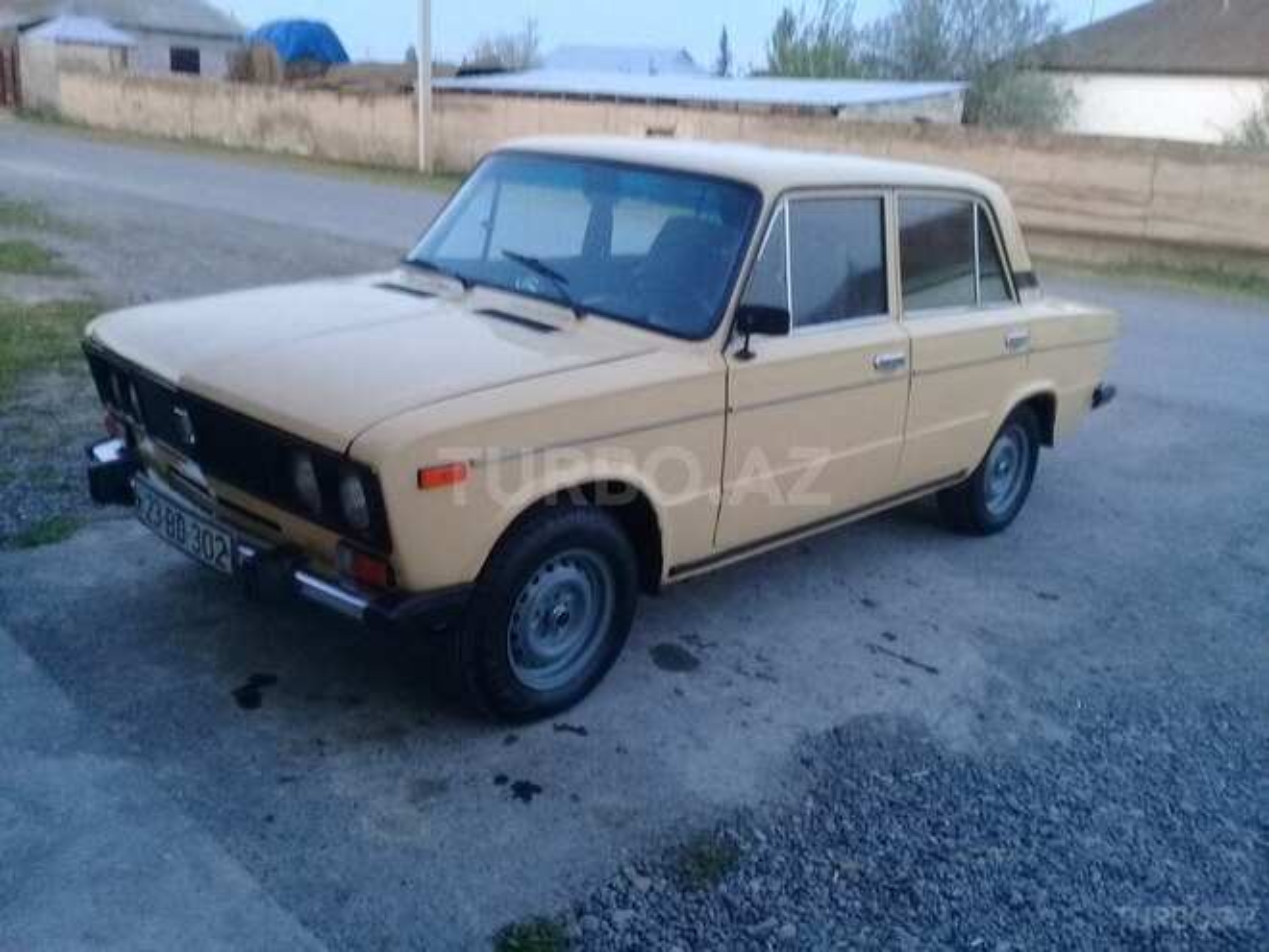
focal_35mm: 31
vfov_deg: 45.4
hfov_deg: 58.4
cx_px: 634
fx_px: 1136
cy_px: 476
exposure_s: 1/20
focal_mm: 3.3
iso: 200
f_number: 2.2
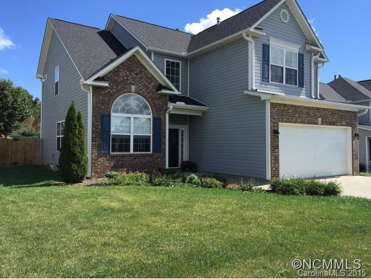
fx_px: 311
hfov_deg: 61.6
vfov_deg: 48.3
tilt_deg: +2.5
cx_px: 186
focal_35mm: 29
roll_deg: -0.8
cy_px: 140
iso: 32
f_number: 2.2
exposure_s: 1/1319
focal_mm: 4.15
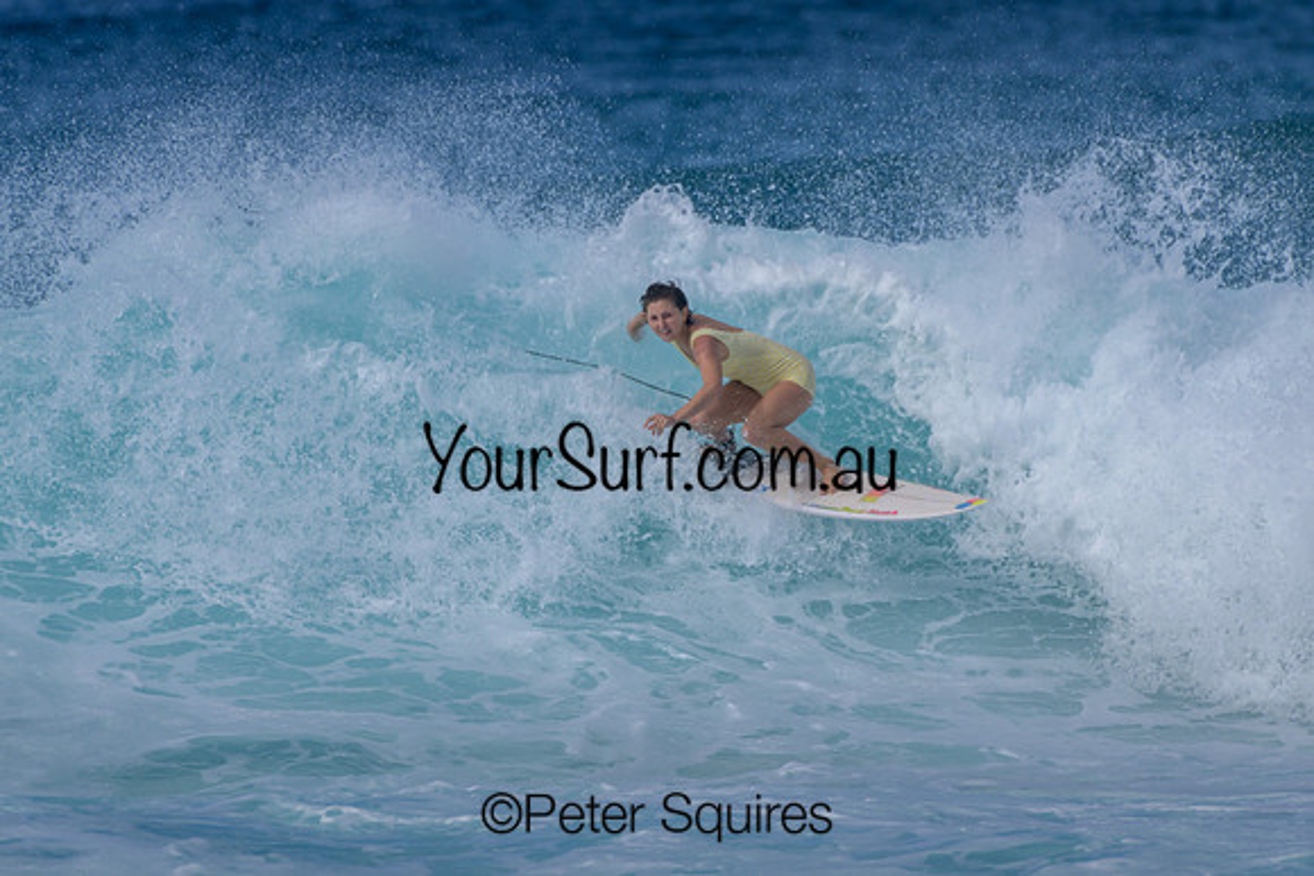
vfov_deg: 1.4
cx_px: 657
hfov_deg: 2.1
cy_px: 438
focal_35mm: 1000
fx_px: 36507
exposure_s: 1/2000
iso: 500
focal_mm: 1000
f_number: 11
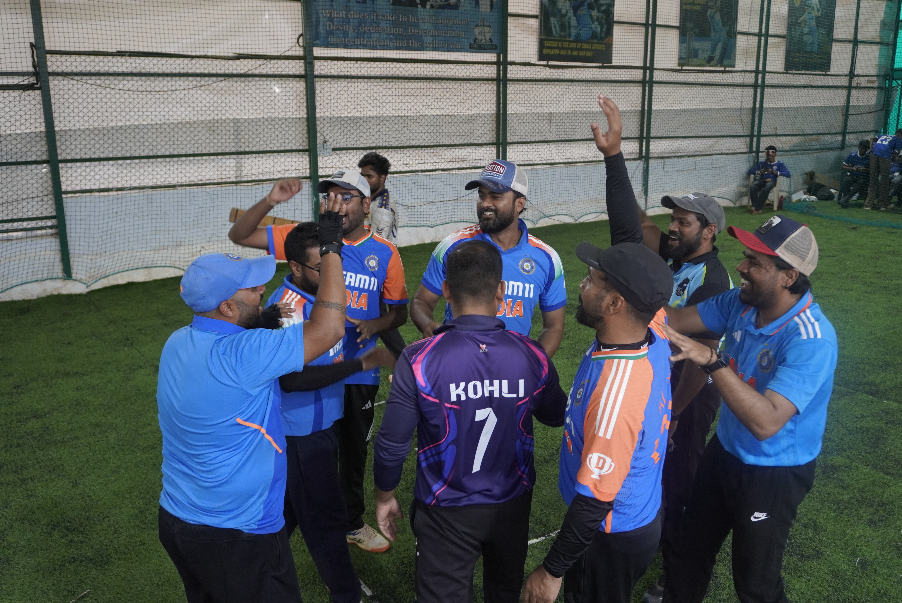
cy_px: 302
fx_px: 827
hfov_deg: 57.2
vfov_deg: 40.0
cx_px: 451
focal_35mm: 33
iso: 1250
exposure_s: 1/200
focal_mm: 22
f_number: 4
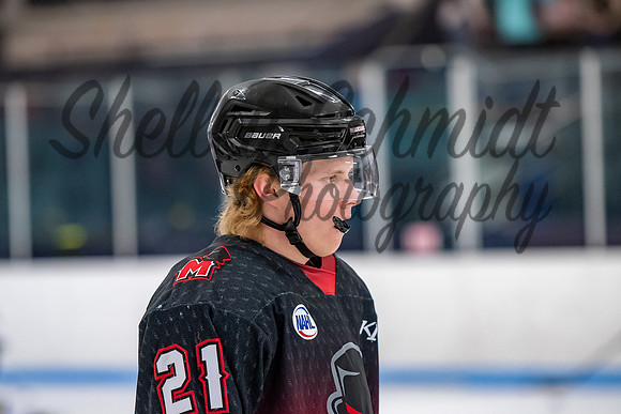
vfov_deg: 5.4
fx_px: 4422
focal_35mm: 256
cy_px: 204
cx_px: 297
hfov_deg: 8.0
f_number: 2.8
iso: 2500
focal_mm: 160
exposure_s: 1/800
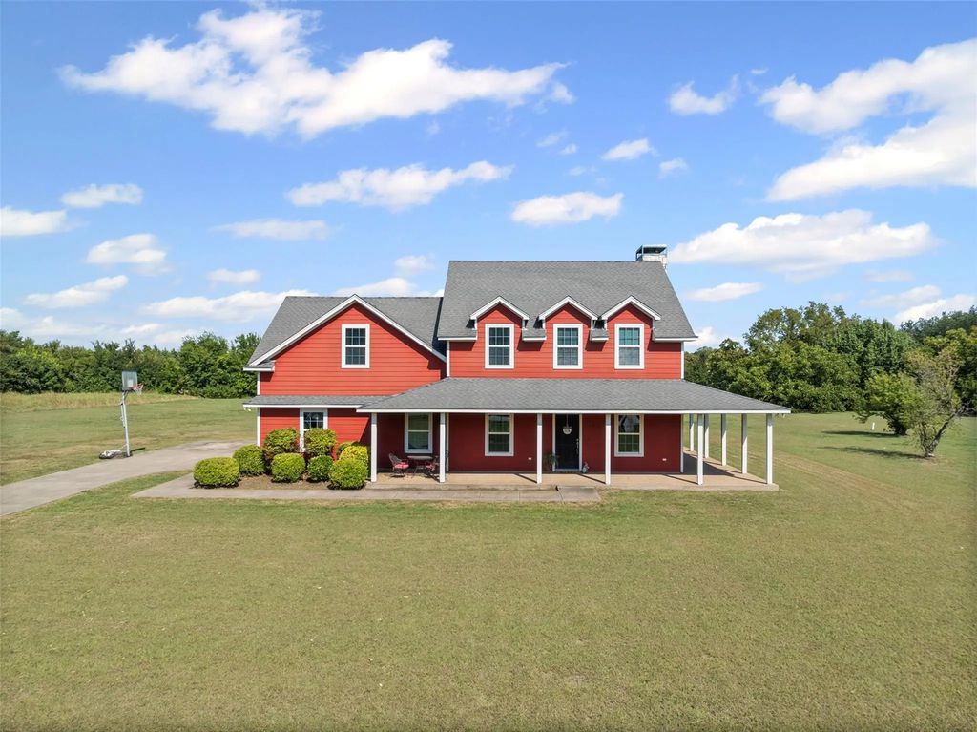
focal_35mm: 24
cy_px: 366
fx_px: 677
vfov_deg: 56.8
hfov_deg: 71.6
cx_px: 488
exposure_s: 1/1600
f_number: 2.8
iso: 100
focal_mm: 12.29
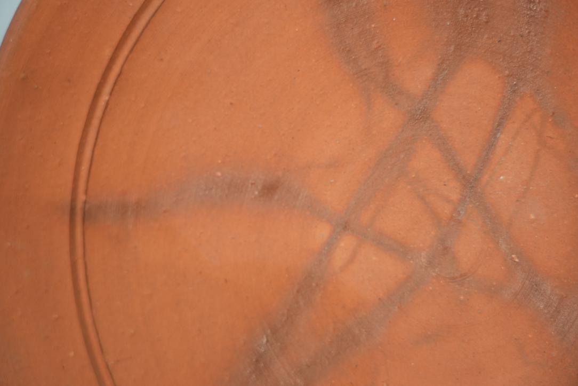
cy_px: 193
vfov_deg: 15.9
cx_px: 289
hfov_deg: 23.6
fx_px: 1381
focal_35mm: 86
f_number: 4
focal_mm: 86
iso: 800
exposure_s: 1/100
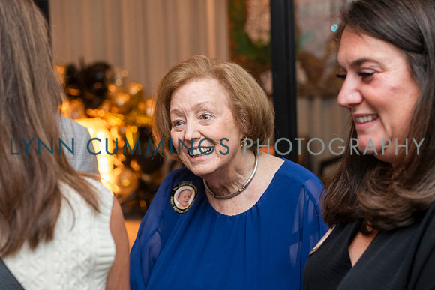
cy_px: 177
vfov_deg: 17.8
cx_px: 208
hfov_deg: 26.5
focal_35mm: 76
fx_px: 924
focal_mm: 58
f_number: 4
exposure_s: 1/125
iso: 1250
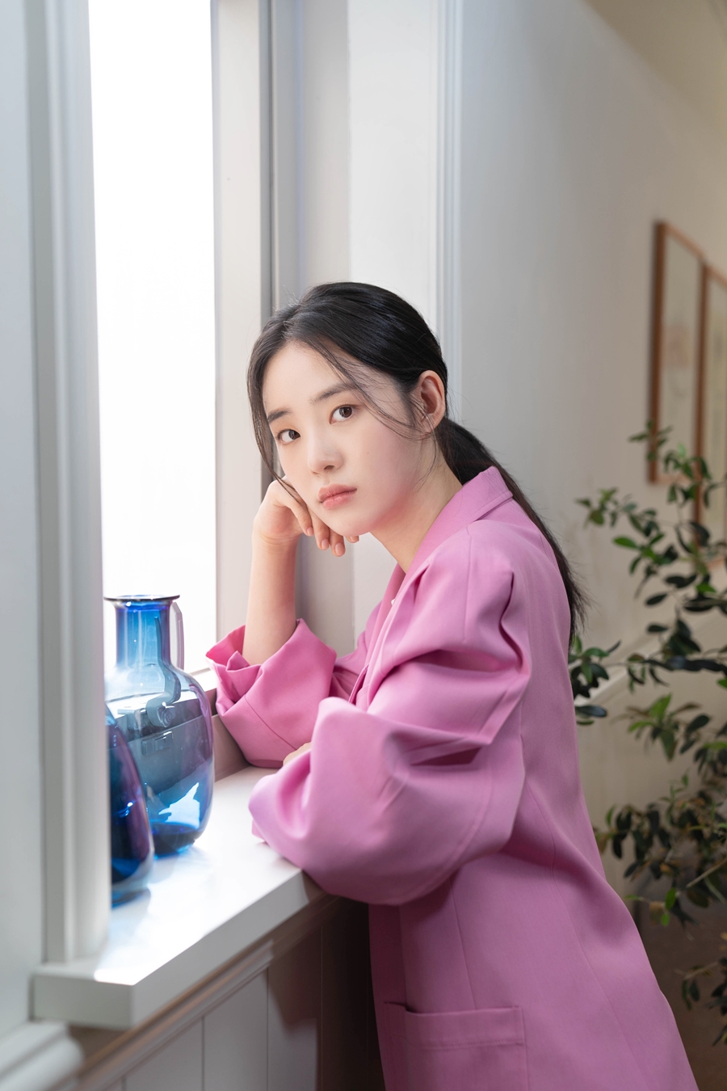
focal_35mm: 50
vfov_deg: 39.6
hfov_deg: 27.0
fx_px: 1514
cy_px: 546
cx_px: 364
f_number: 2.8
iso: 100
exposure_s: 1/160
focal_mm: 50
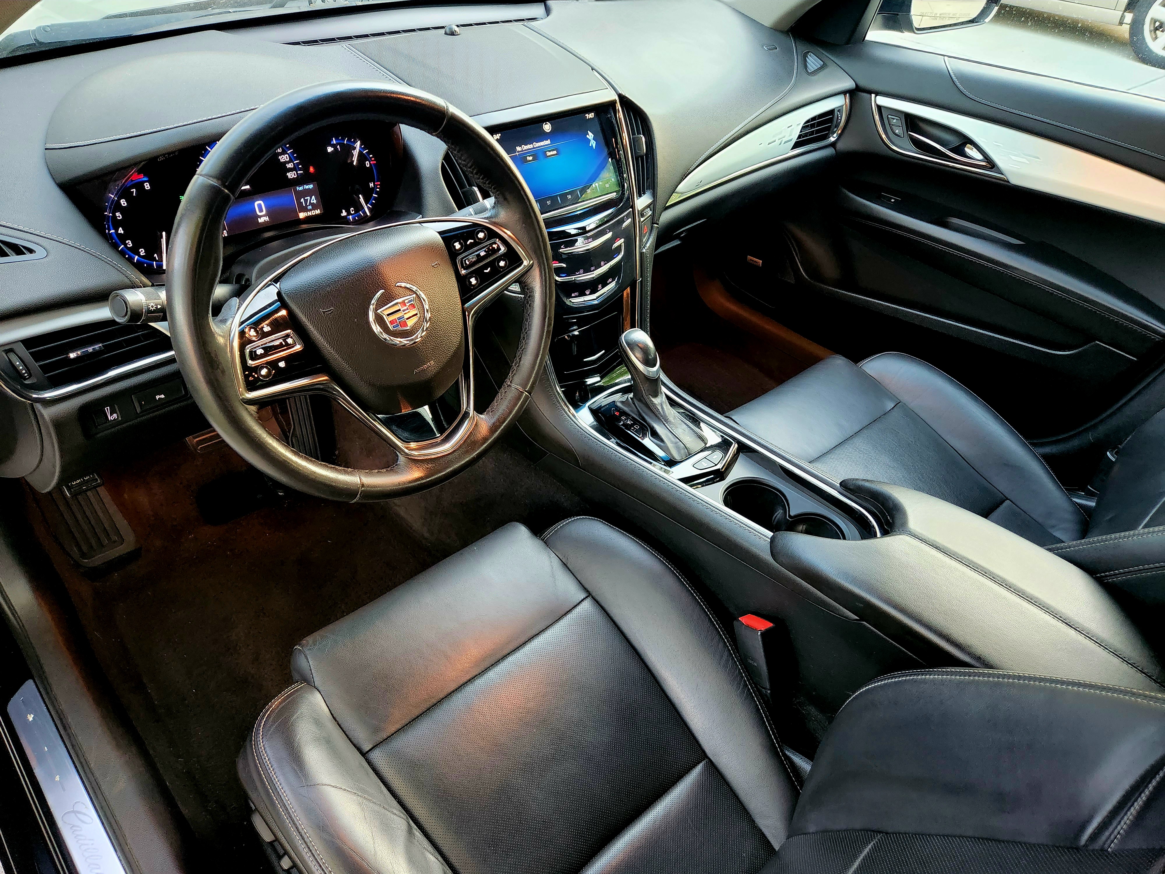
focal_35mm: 23
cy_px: 437
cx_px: 582
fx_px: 774
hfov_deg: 73.9
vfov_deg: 58.9
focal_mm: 5.4
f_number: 1.8
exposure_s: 1/120
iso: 640
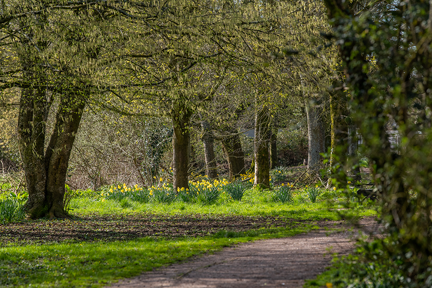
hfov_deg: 10.3
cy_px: 144
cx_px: 216
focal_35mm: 200
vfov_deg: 6.9
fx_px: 2400
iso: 400
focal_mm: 200
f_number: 5.6
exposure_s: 1/1000
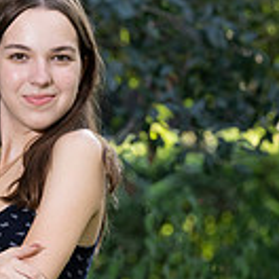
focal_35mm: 535
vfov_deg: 3.3
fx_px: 4878
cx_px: 13
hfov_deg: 3.3
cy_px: 201
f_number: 8
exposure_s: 1/200
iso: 640
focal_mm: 185
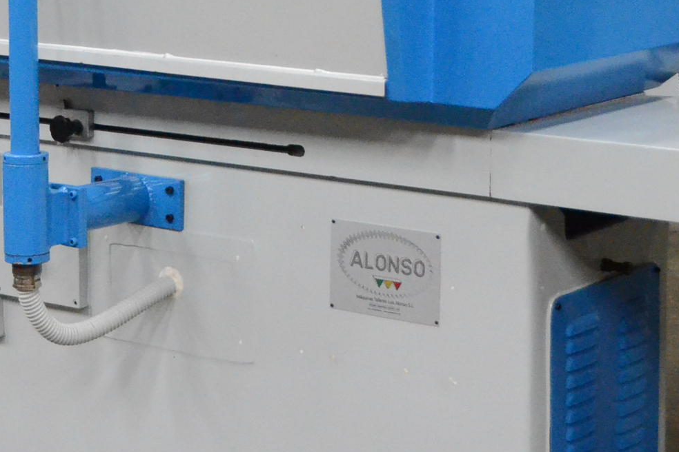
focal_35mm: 116
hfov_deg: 17.5
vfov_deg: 11.7
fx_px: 2192
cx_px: 184
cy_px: 52
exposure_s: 1/800
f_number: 4
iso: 6400
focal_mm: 31
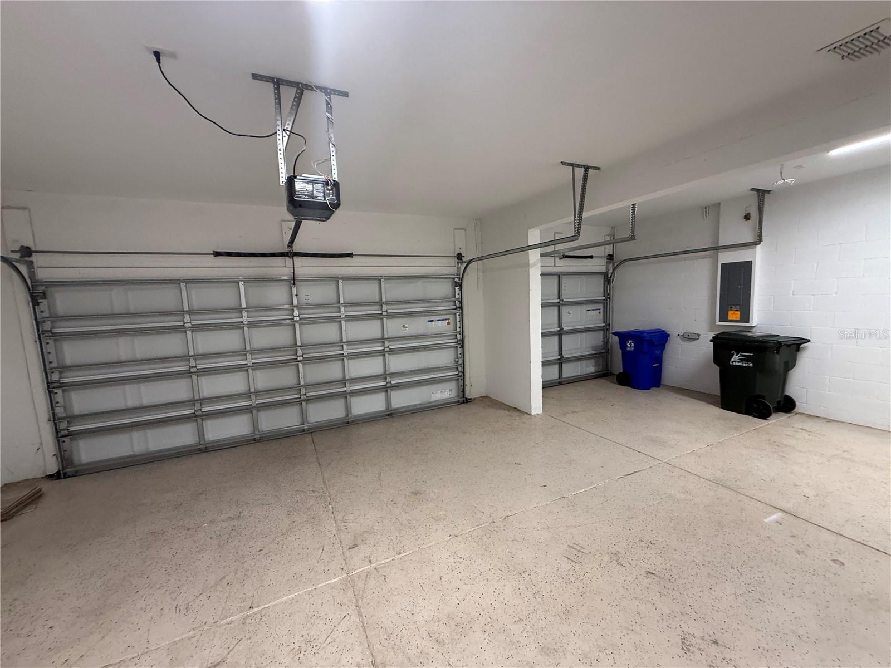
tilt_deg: -7.5
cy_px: 334
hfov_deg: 102.1
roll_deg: +3.3
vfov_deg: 85.7
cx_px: 446
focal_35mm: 14
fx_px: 360
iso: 250
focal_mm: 2.22
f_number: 2.2
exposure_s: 1/60
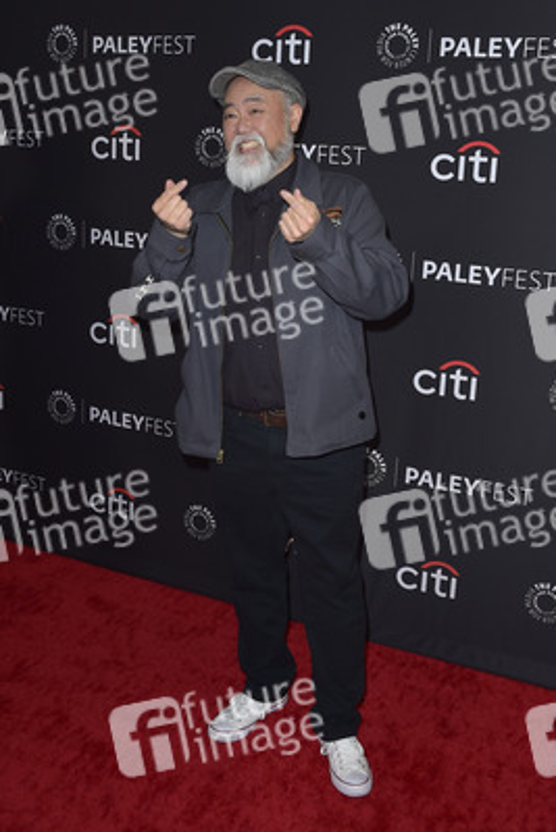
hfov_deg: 41.1
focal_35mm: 32
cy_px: 416
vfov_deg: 58.7
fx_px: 741
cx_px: 278
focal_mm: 32
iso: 320
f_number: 6.3
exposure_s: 1/200
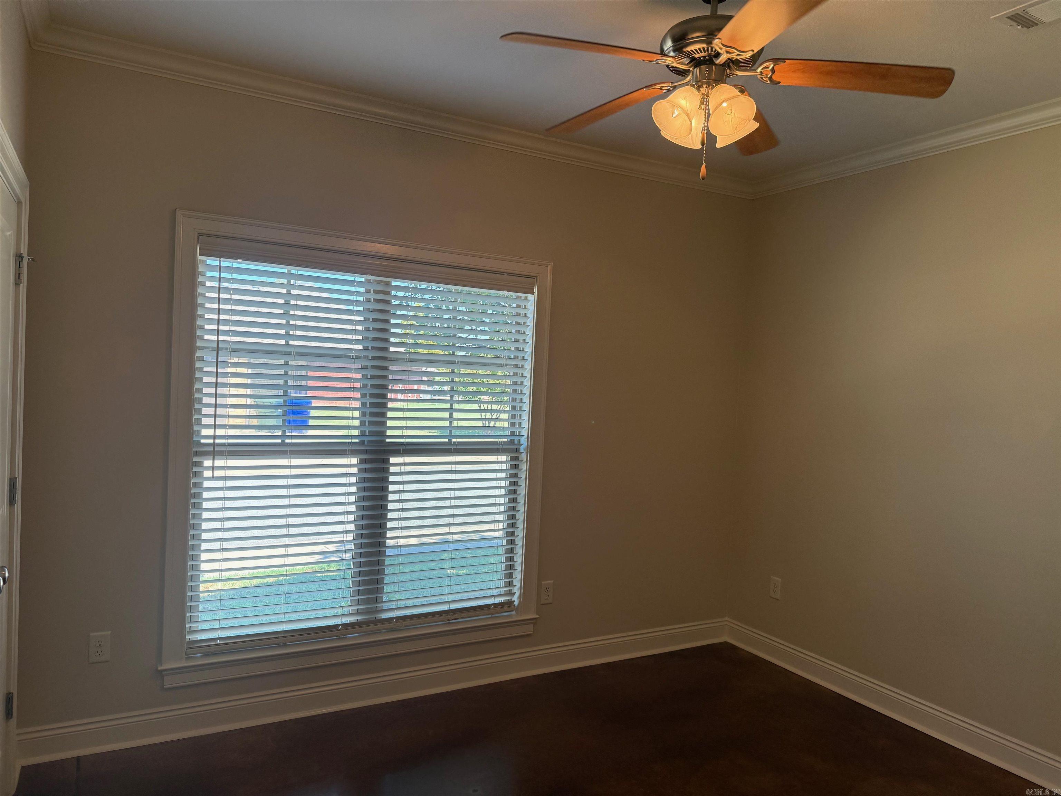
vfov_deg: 56.8
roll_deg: -2.5
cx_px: 530
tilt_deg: -1.0
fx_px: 736
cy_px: 398
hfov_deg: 71.6
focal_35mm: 24
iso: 160
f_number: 1.78
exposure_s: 1/234
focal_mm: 6.76
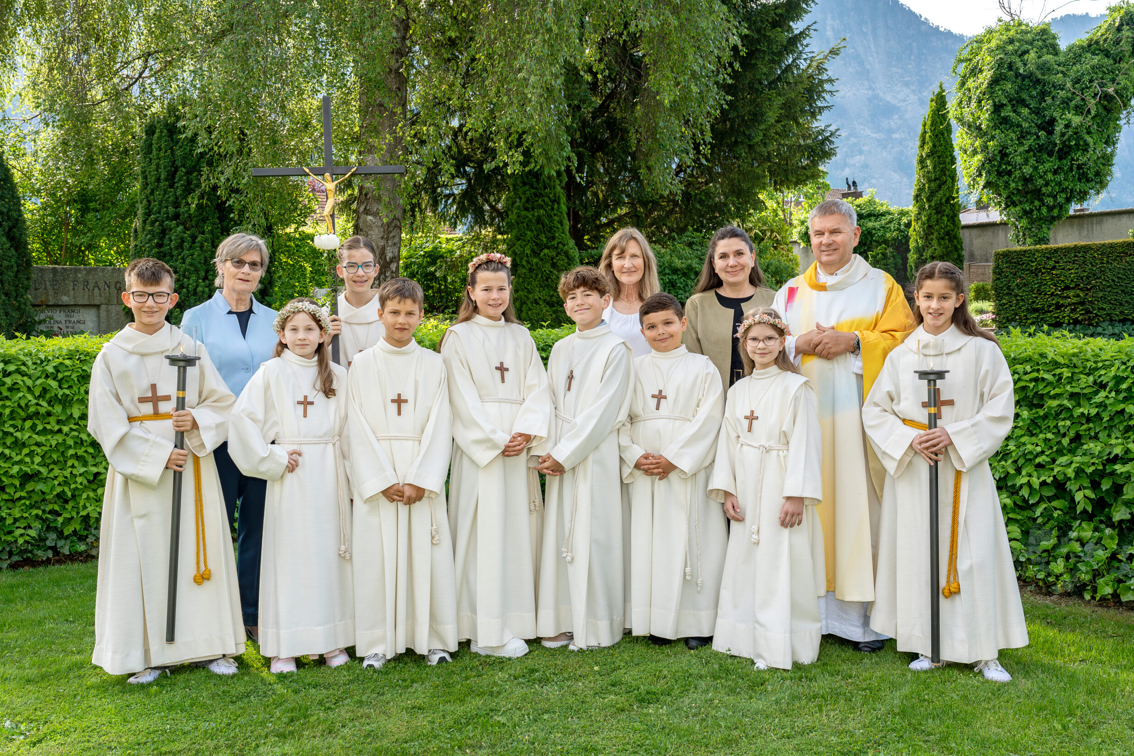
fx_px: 1071
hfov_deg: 55.8
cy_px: 379
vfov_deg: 38.9
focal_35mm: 34
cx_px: 553
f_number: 7.1
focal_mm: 33
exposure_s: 1/200
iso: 400
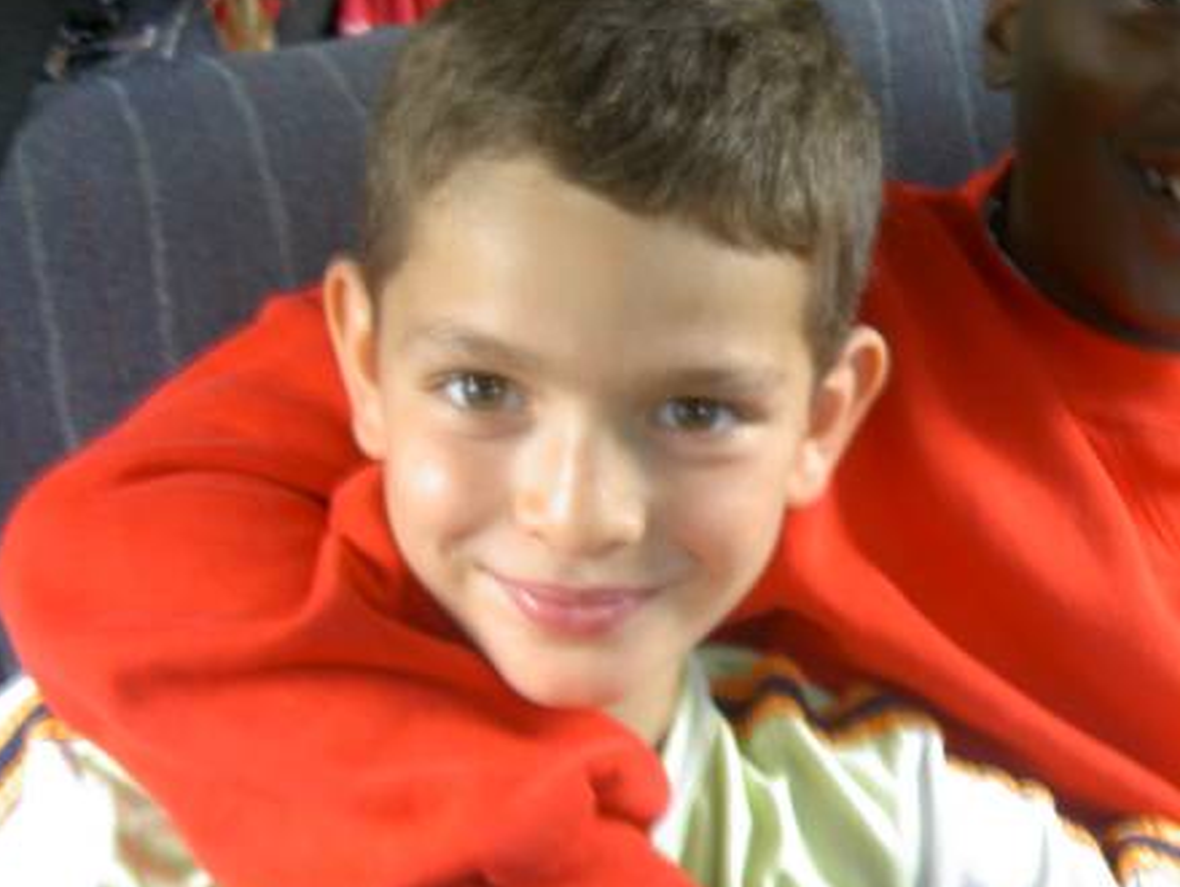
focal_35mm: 71
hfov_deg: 26.5
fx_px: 2422
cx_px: 1054
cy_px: 470
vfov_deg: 20.7
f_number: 2.8
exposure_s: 1/4
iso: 100
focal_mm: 8
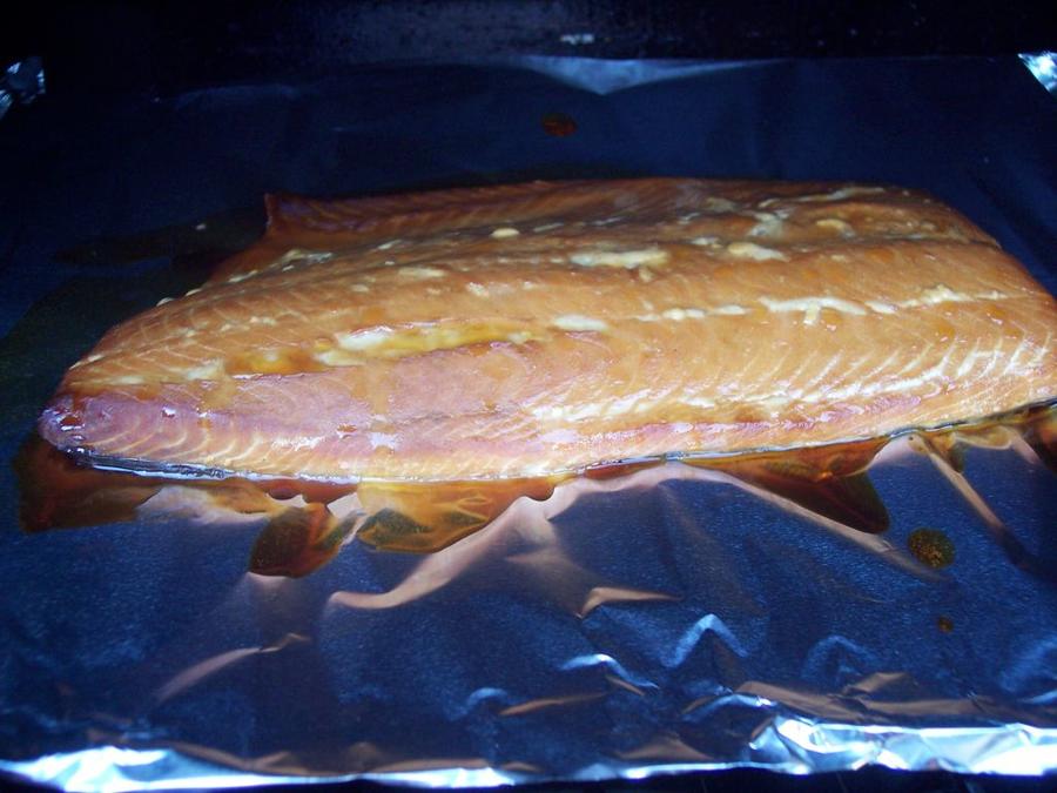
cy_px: 396
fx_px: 1191
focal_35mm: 39
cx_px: 528
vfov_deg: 36.8
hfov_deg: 47.9
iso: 200
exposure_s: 1/10
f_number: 3.4
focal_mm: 8
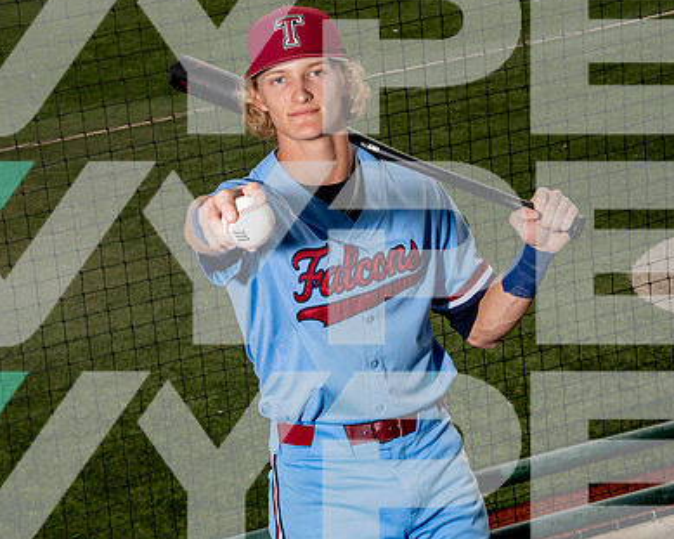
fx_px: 1954
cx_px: 295
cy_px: 254
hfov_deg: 19.6
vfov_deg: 15.7
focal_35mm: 98
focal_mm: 70
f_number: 13
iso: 400
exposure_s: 1/250
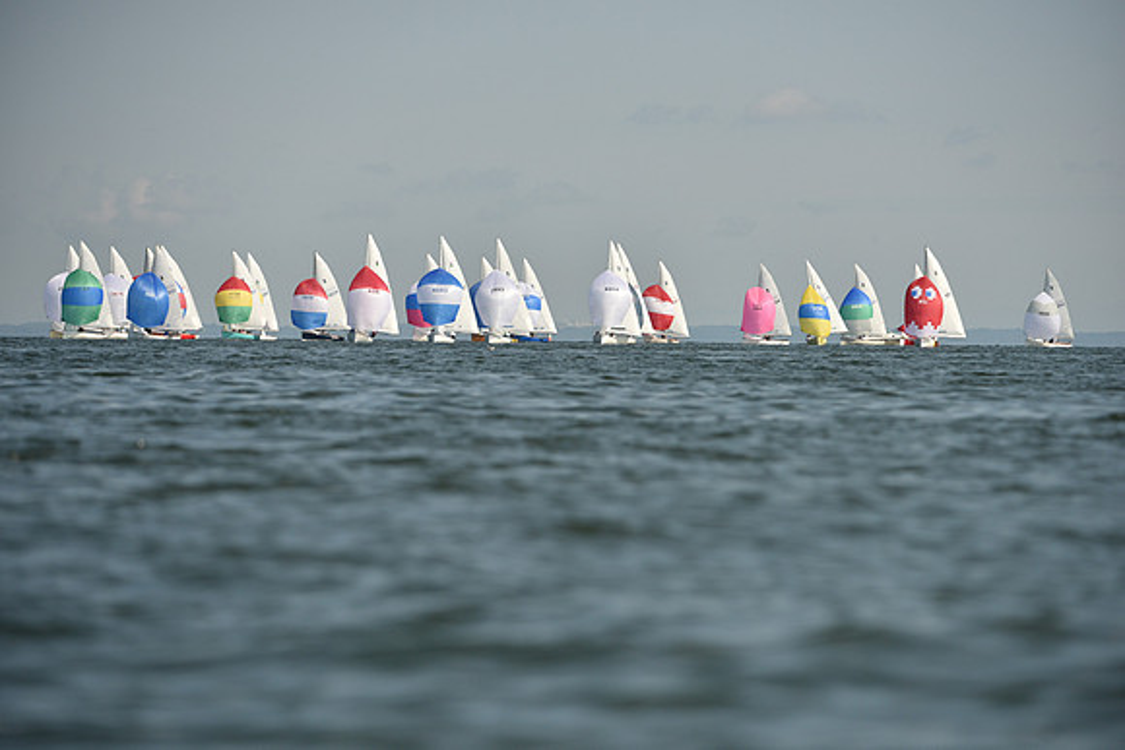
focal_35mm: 290
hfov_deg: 7.1
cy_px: 375
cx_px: 562
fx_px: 9064
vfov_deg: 4.7
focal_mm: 290
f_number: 5
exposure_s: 1/2500
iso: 250
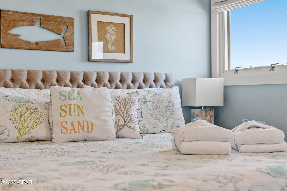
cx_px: 144
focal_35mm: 45
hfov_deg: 43.6
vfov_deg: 29.9
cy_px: 96
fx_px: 359
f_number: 2.2
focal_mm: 30
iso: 400
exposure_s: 1/160
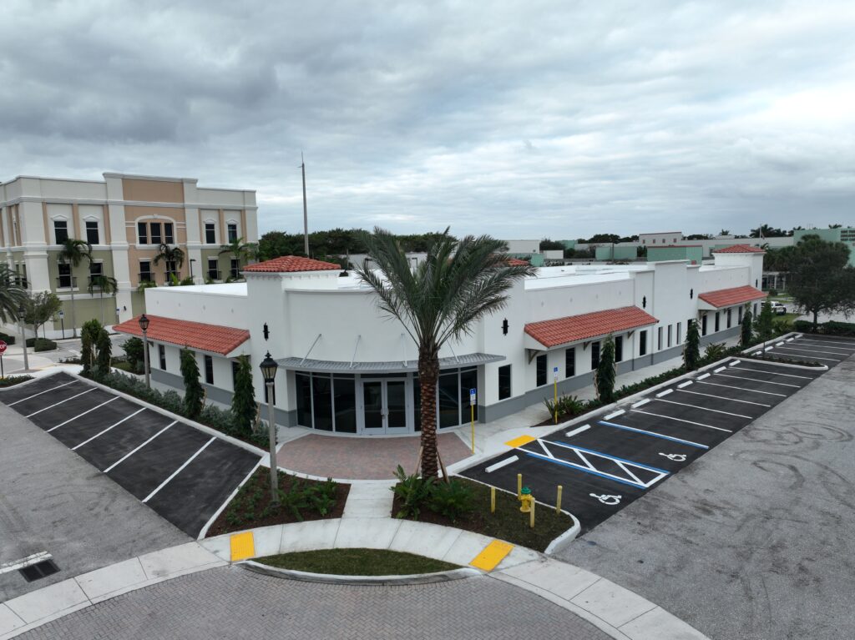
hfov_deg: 71.6
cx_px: 428
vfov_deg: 56.8
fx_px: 593
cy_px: 320
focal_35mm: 24
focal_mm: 12.29
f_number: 2.8
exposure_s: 1/120
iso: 100
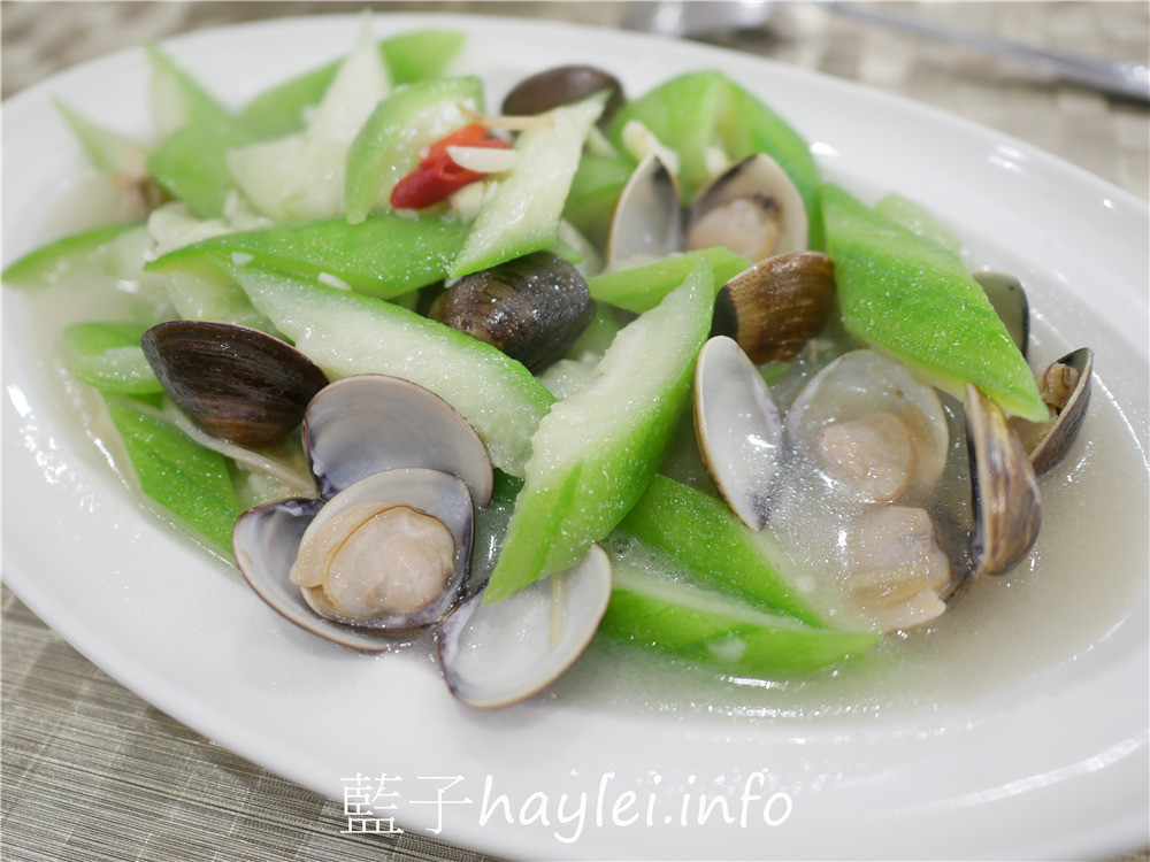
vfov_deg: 46.8
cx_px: 575
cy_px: 431
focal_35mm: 30
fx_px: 997
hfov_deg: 60.0
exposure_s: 1/60
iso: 250
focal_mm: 15
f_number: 1.7
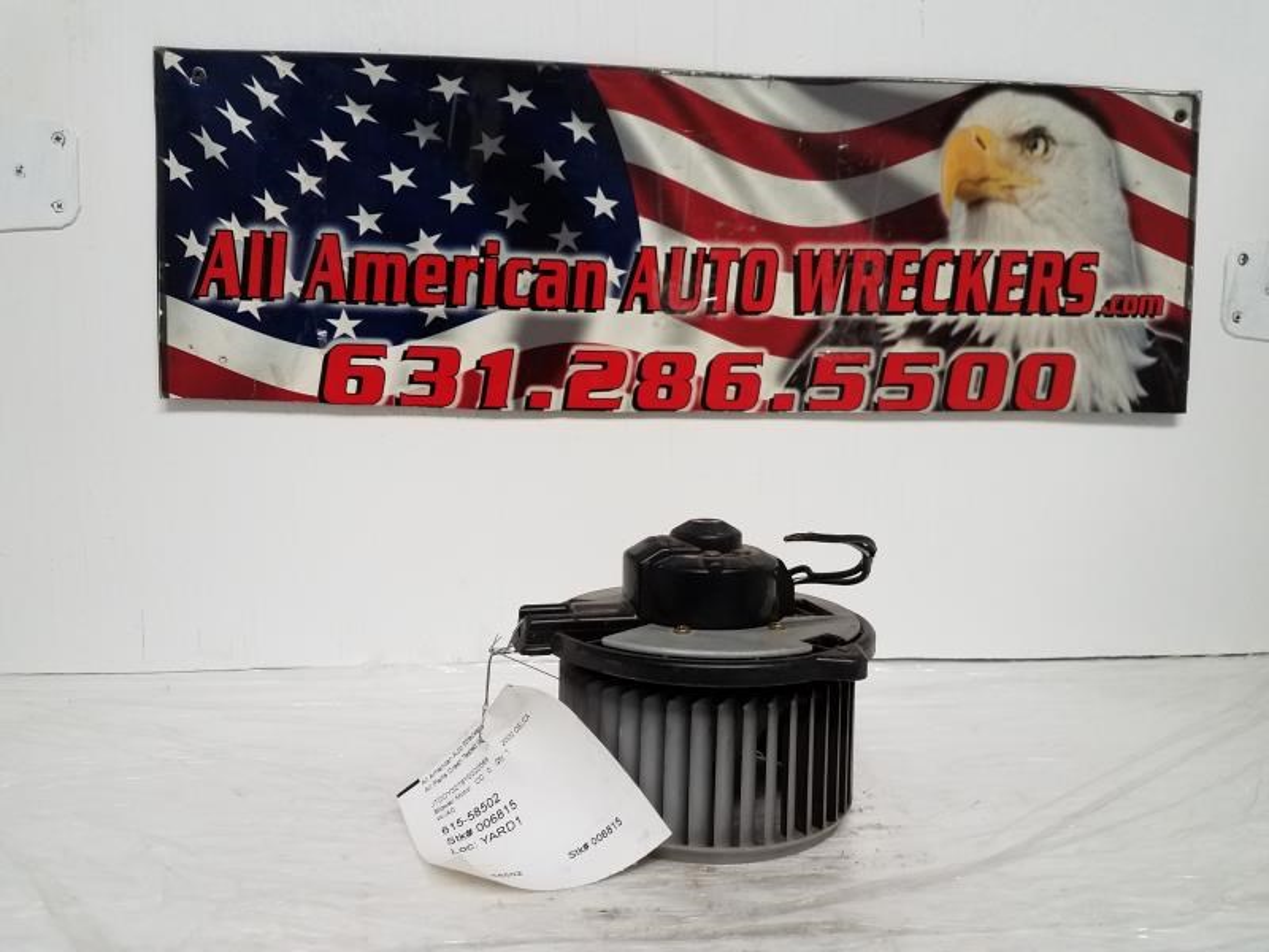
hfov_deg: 67.3
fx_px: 953
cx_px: 634
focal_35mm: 26
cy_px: 476
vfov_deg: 53.1
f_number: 1.7
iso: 160
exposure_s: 1/40
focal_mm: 4.2
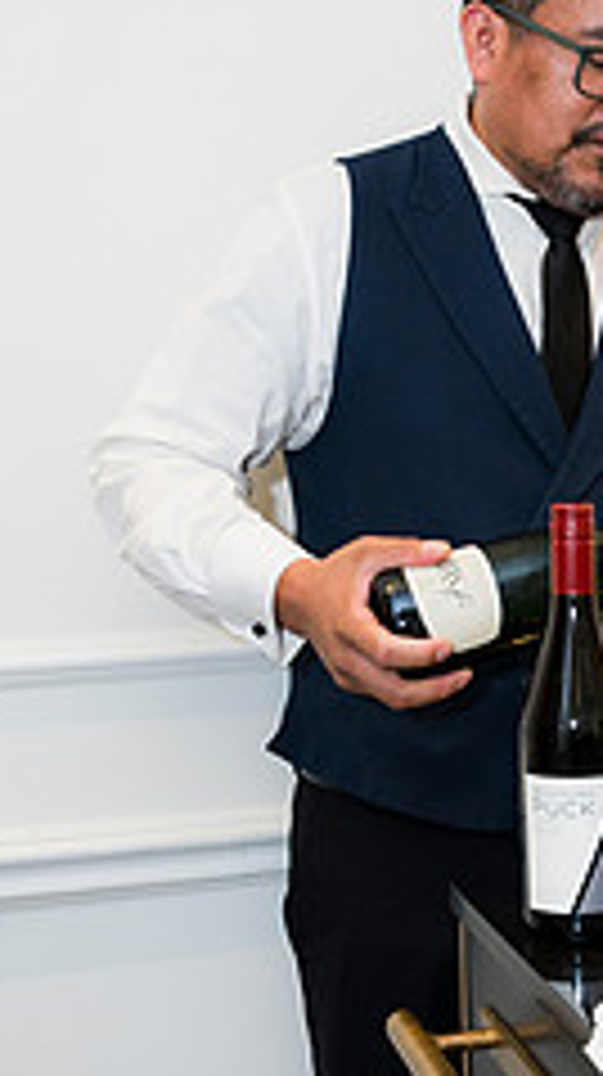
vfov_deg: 30.5
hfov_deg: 16.9
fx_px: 1966
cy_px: 653
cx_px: 644
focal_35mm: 69
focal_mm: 35
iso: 800
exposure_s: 1/100
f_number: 4.5
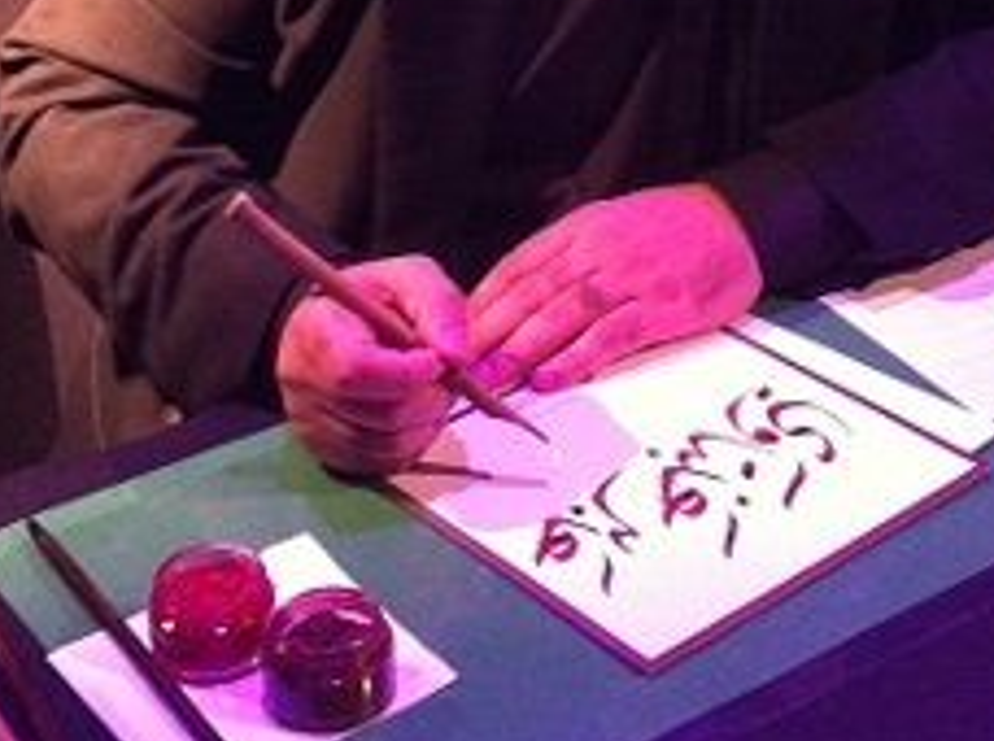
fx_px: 2636
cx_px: 763
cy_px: -70
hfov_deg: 21.1
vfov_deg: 15.6
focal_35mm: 92
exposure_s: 1/15
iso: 400
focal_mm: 3.85
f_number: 2.8
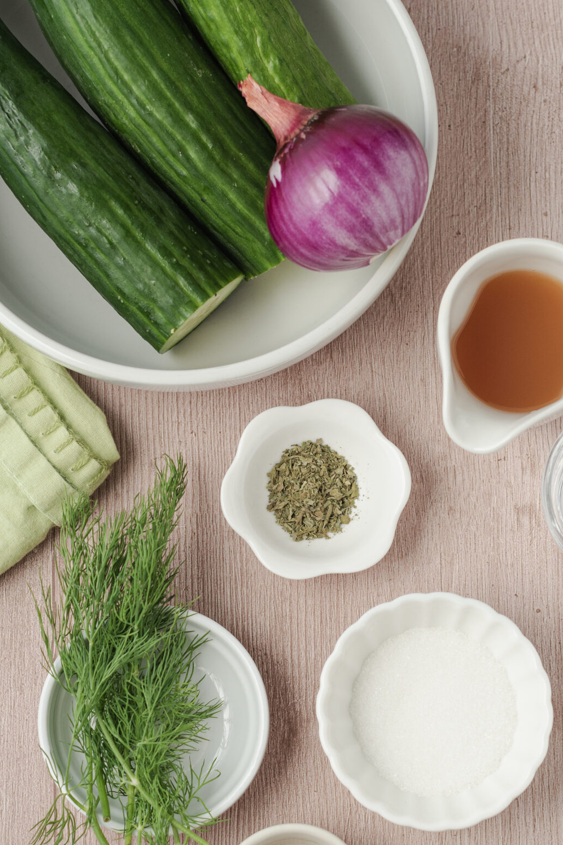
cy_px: 488
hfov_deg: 16.4
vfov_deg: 24.4
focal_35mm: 83
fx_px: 1947
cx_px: 334
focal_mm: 50
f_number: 5.6
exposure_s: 1/40
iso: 250
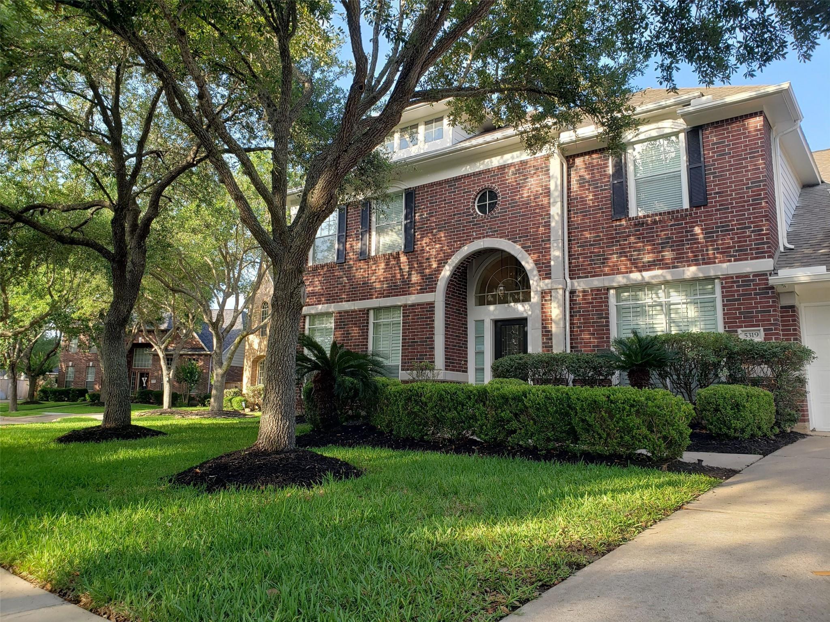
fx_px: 623
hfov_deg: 67.3
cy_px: 311
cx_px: 415
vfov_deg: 53.1
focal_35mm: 26
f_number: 2.4
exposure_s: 1/259
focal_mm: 4.3
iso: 50
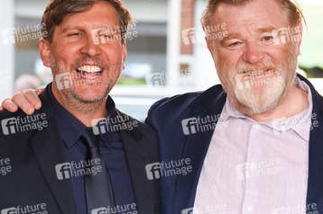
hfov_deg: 13.6
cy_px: 102
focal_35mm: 151
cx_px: 180
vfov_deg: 9.1
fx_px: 1354
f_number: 5.6
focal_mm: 120
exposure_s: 1/250
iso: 800
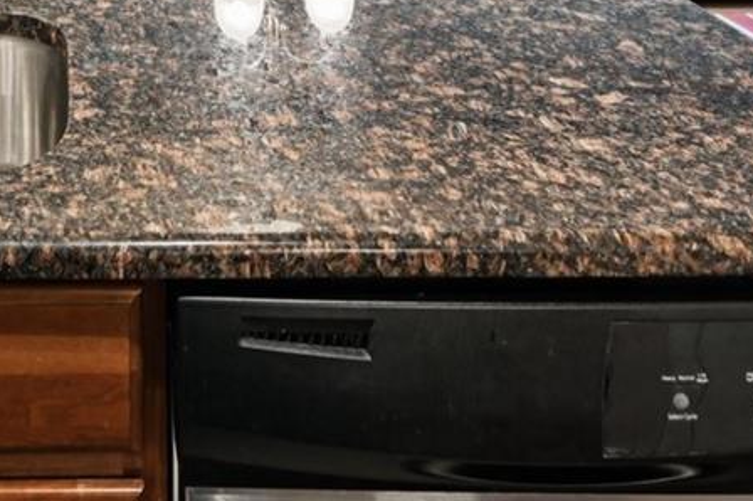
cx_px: 50
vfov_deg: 20.0
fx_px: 1045
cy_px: -392
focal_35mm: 50
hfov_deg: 36.7
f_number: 8
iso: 400
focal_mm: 14
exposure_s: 1/6
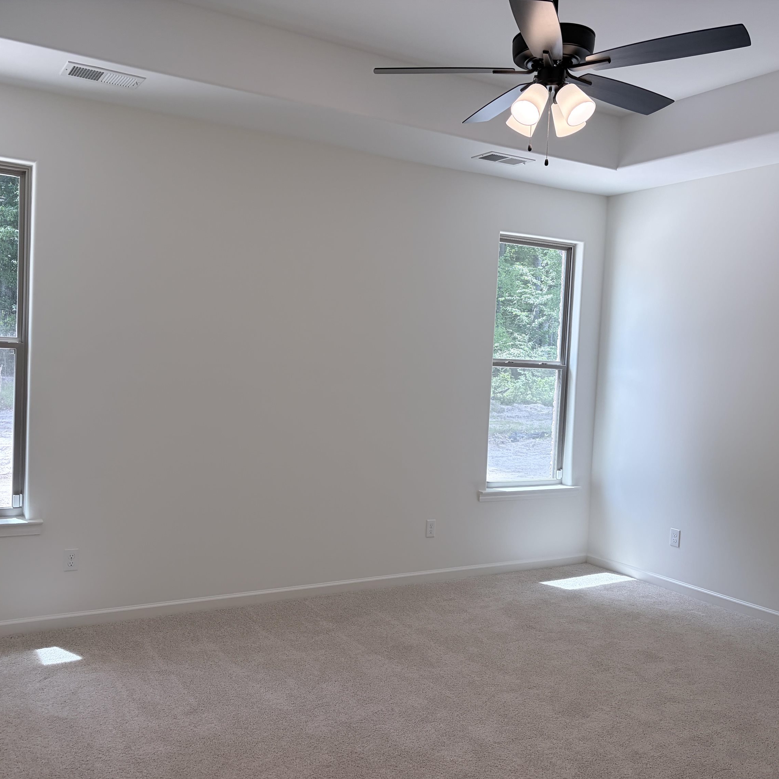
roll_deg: -2.4
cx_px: 331
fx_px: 789
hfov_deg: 52.3
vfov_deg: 52.5
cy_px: 392
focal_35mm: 31
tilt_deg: -1.9
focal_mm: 5.96
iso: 50
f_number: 1.6
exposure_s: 1/194
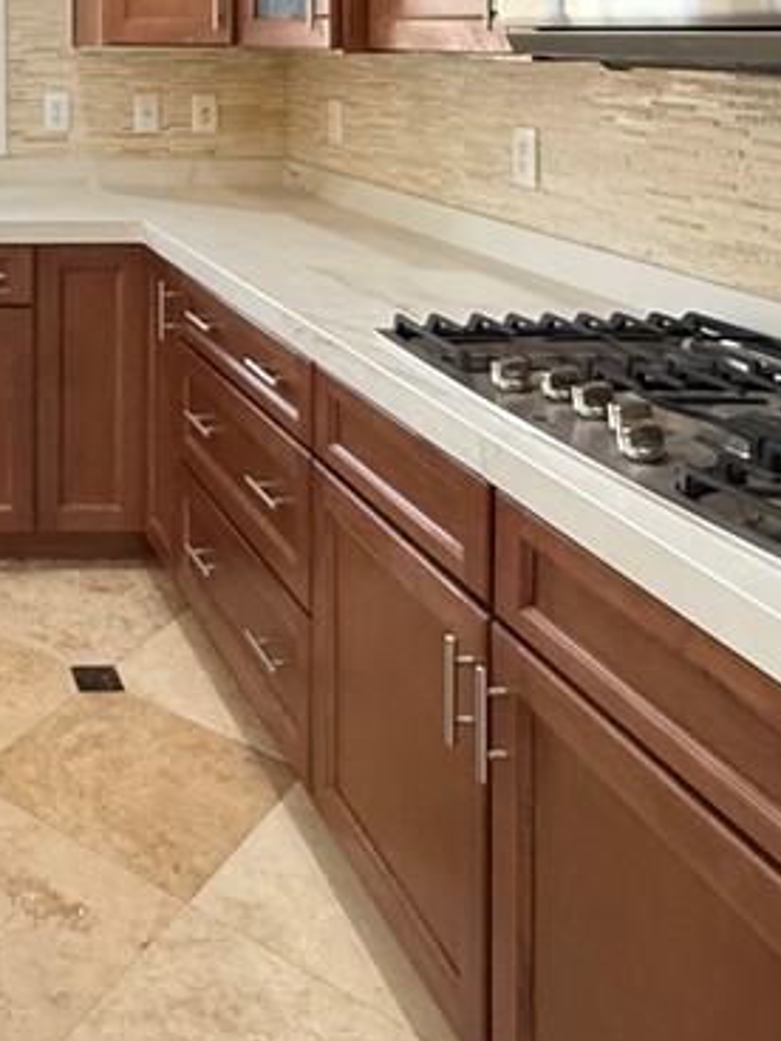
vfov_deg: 42.4
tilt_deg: +0.2
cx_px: -147
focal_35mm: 39
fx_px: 1173
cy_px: 37
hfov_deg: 31.2
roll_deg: -0.3
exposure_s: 1/120
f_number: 2.2
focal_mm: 2.22
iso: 400
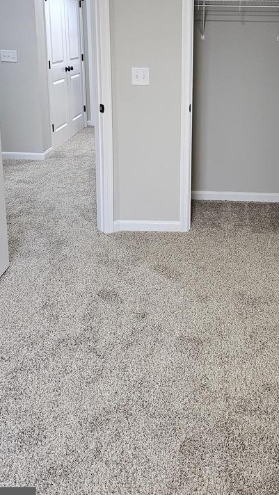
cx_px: 196
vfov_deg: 51.4
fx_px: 499
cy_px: 152
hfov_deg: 30.9
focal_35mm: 38
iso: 320
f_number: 1.7
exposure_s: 1/120
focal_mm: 6.3
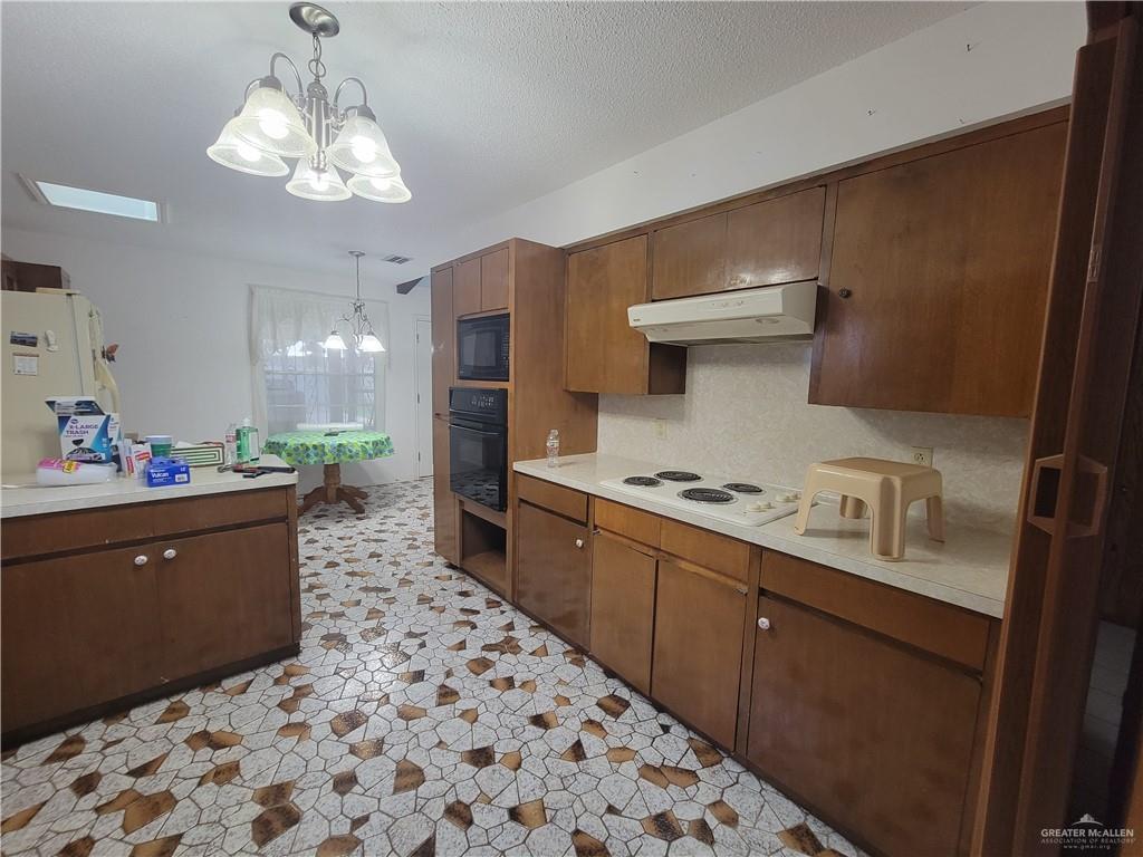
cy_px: 428
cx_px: 572
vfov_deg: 89.9
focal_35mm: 13
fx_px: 429
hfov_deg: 106.2
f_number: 2.2
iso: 320
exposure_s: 1/60
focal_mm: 2.2
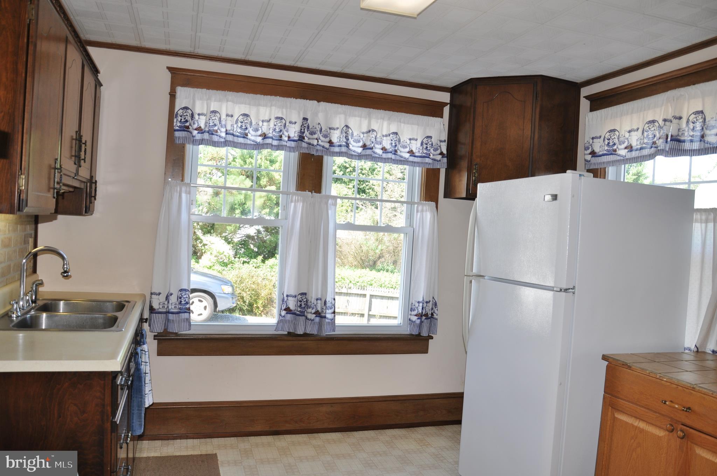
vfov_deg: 47.8
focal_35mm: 27
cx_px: 358
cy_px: 238
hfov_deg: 67.4
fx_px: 537
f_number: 5.6
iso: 200
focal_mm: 18
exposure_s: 1/60
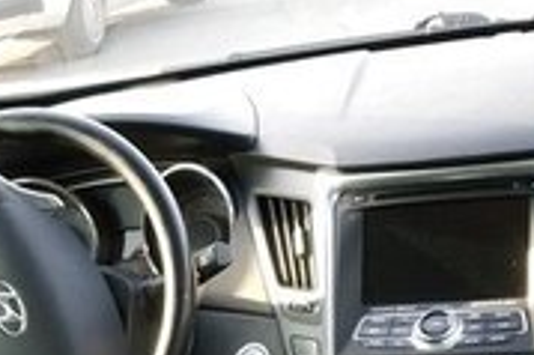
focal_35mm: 123
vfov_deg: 10.8
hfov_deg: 16.3
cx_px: -15
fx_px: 1823
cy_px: 488
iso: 119
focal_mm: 4.5
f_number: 2
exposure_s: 1/50
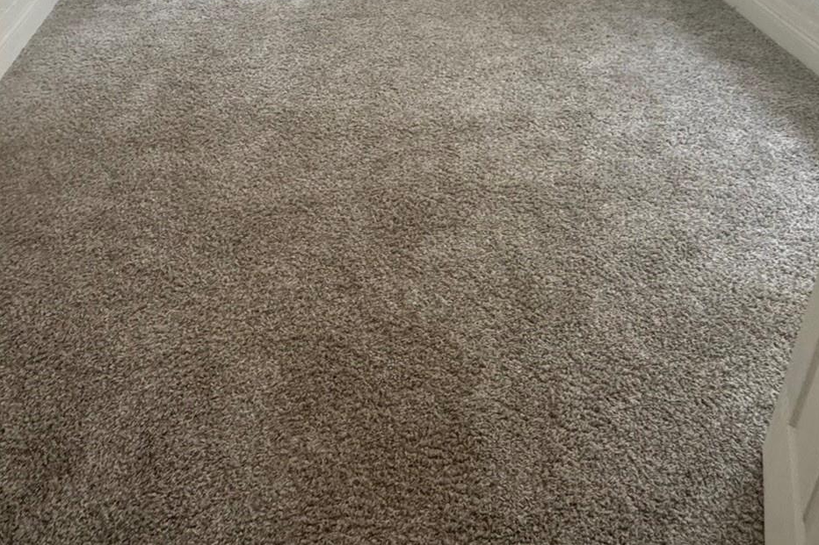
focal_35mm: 32
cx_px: 379
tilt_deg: -26.1
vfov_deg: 37.0
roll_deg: +1.2
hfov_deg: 58.7
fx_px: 728
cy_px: 5
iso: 250
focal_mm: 2.22
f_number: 2.2
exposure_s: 1/99
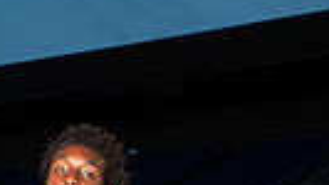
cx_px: 79
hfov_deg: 16.7
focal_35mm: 128
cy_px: 479
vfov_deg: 8.5
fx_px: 1117
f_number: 7.1
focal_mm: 36
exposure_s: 1/320
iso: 800
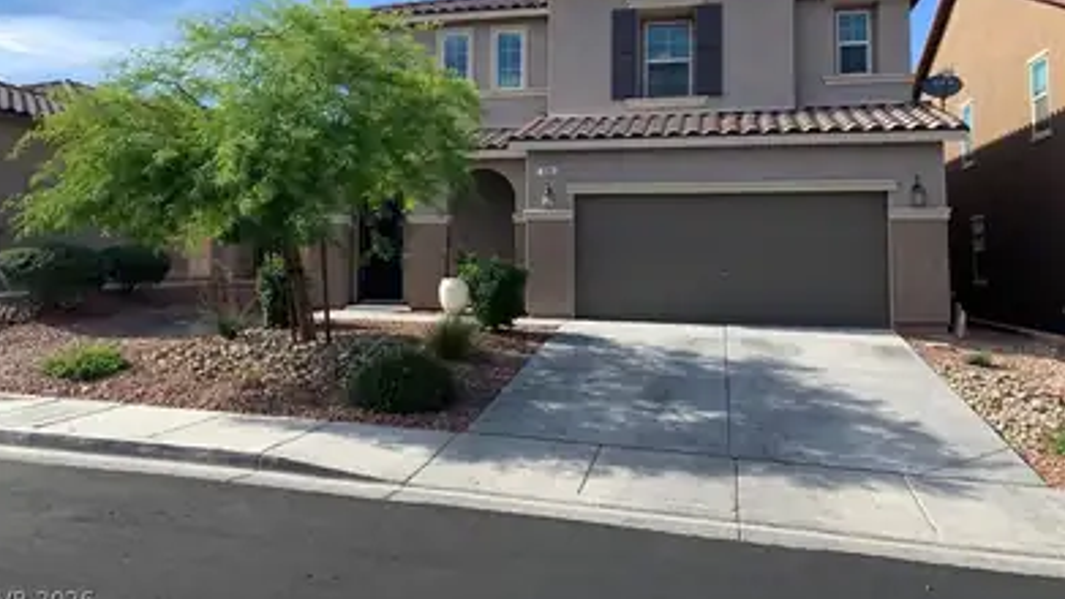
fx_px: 819
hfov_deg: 66.1
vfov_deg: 39.8
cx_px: 523
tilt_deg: +4.7
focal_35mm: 29
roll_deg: -0.9
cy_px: 210
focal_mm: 4.25
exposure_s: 1/1406
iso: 25
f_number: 1.8
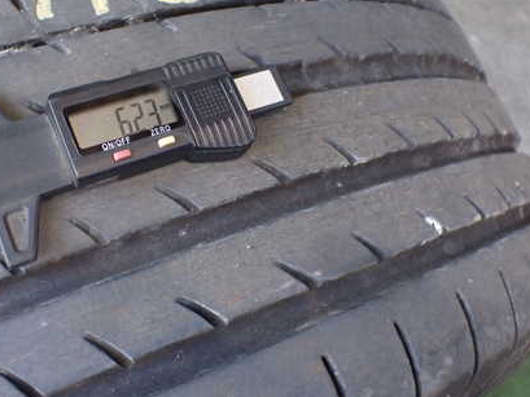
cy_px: 158
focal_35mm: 44
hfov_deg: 42.8
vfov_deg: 32.8
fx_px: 674
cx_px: 229
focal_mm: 5.4
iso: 500
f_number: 2.3
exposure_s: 1/125
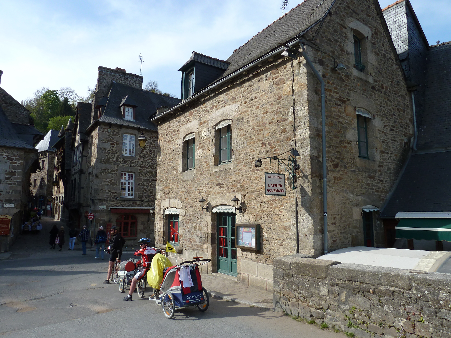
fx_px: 326
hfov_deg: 69.4
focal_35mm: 25
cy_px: 169
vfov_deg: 54.9
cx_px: 226
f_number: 4
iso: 80
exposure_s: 1/400
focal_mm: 4.1
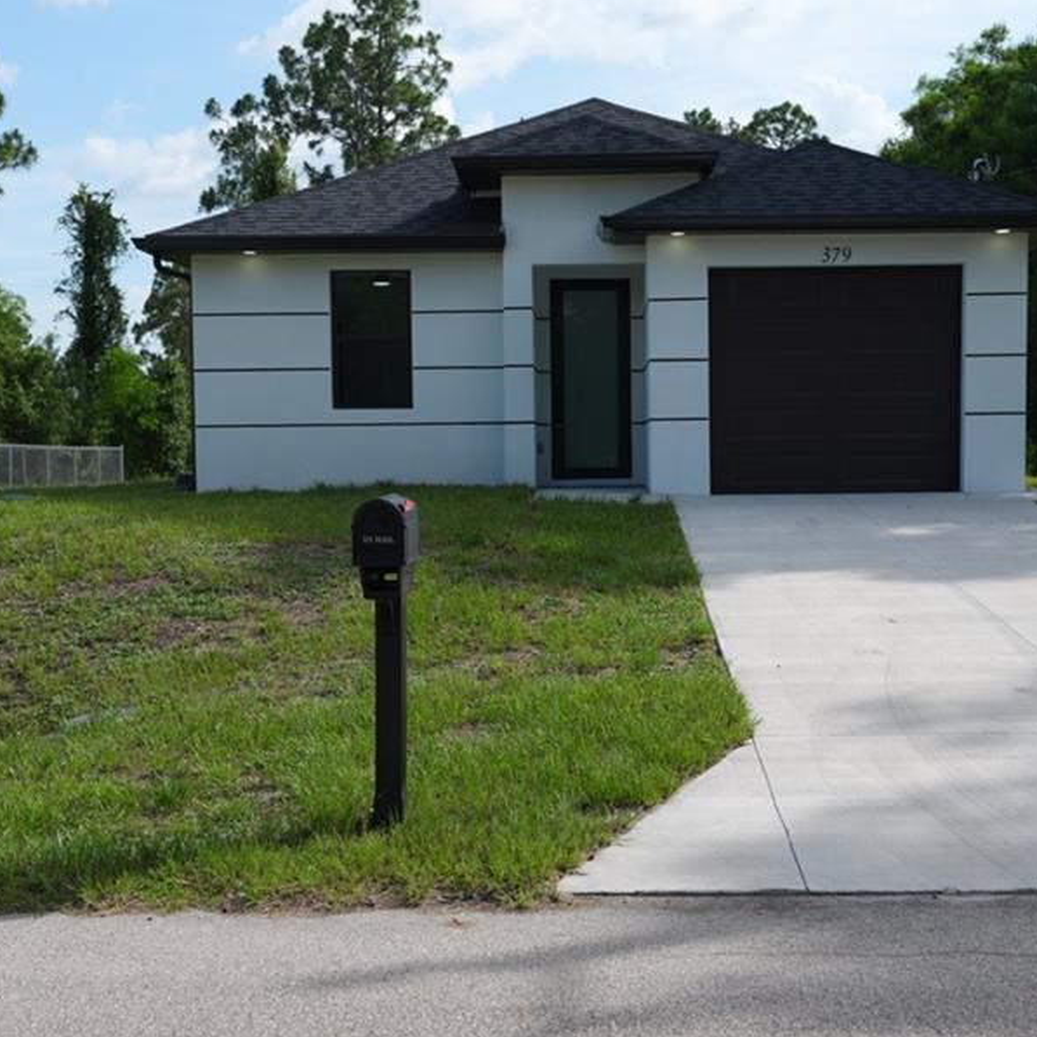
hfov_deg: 33.4
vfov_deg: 33.4
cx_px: 573
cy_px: 510
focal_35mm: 51
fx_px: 1729
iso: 100
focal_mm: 35
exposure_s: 1/800
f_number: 4
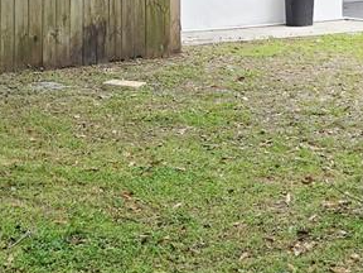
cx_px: 274
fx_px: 1342
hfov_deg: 15.3
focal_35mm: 128
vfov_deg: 11.3
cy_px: -66
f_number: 1.8
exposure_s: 1/259
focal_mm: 5.4
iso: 25
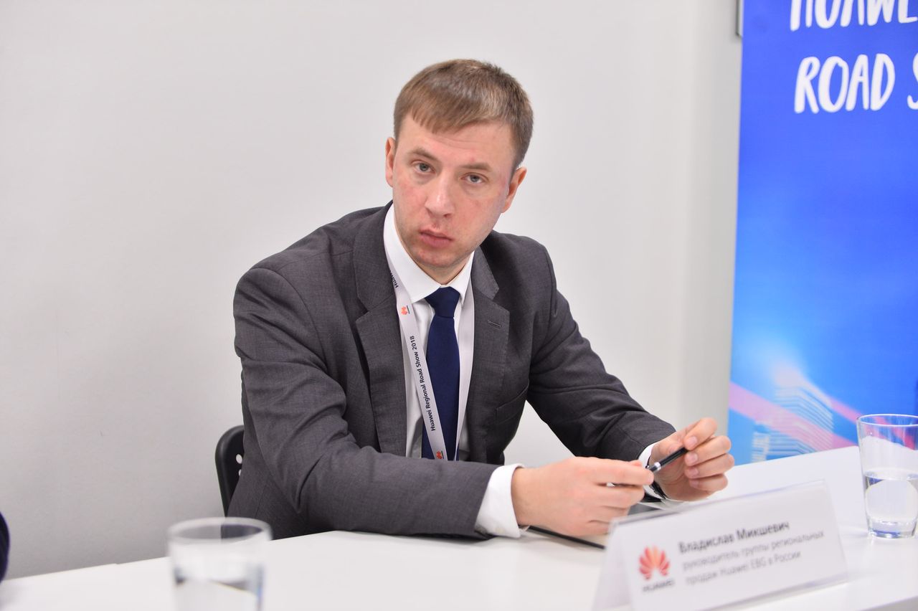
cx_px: 459
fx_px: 1529
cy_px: 306
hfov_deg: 33.4
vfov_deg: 22.6
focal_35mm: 60
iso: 800
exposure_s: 1/200
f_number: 2.8
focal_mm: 60
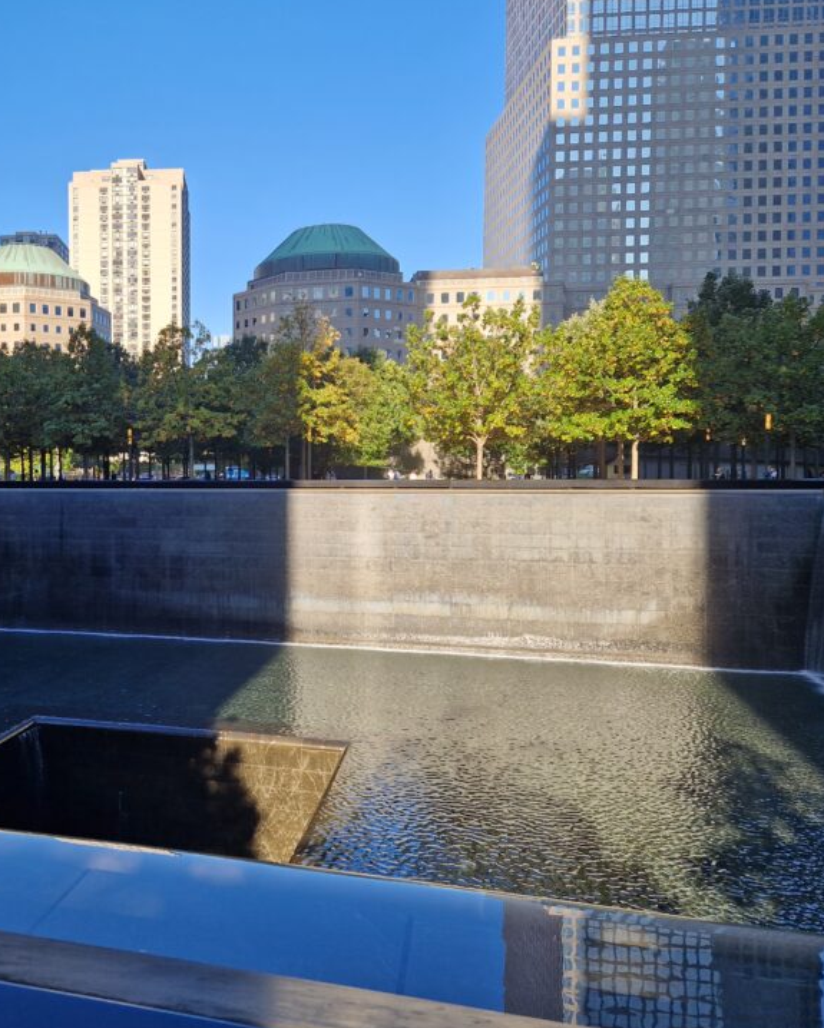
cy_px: 488
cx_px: 165
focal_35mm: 32
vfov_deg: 55.6
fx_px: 975
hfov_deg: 43.7
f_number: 1.8
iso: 50
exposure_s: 1/532
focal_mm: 5.4
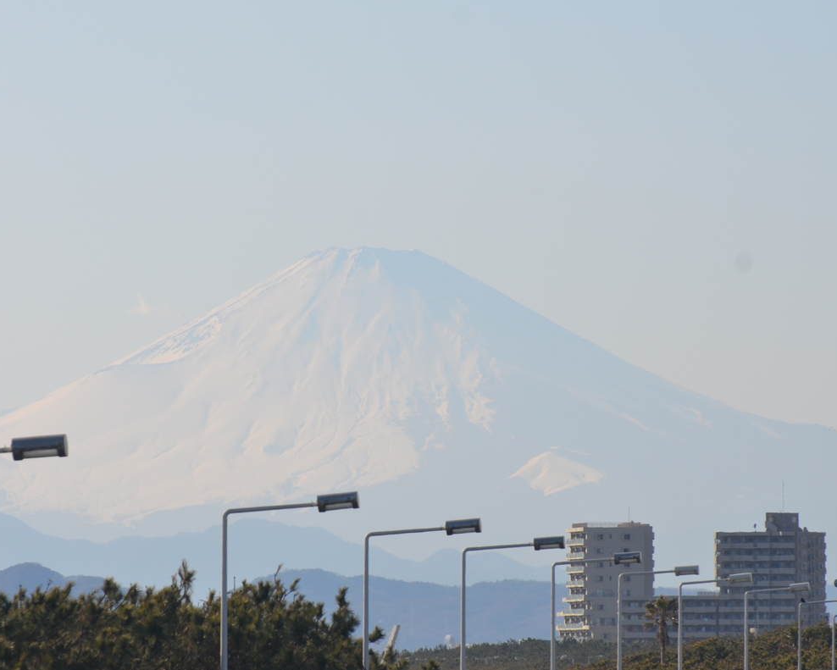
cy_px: 335
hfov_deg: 6.1
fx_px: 7820
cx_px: 354
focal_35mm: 316
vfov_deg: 4.9
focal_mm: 185
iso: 400
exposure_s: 1/2000
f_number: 8
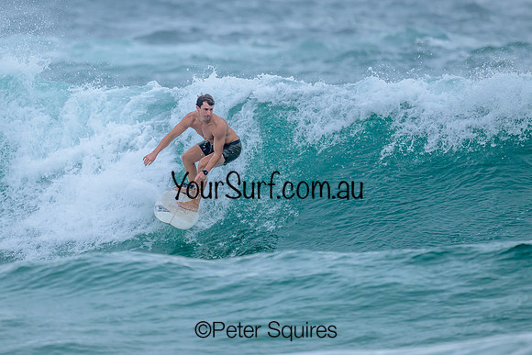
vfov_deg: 1.3
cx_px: 221
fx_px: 16253
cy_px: 129
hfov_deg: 1.9
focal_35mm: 1100
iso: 720
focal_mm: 800
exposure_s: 1/3200
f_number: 6.3
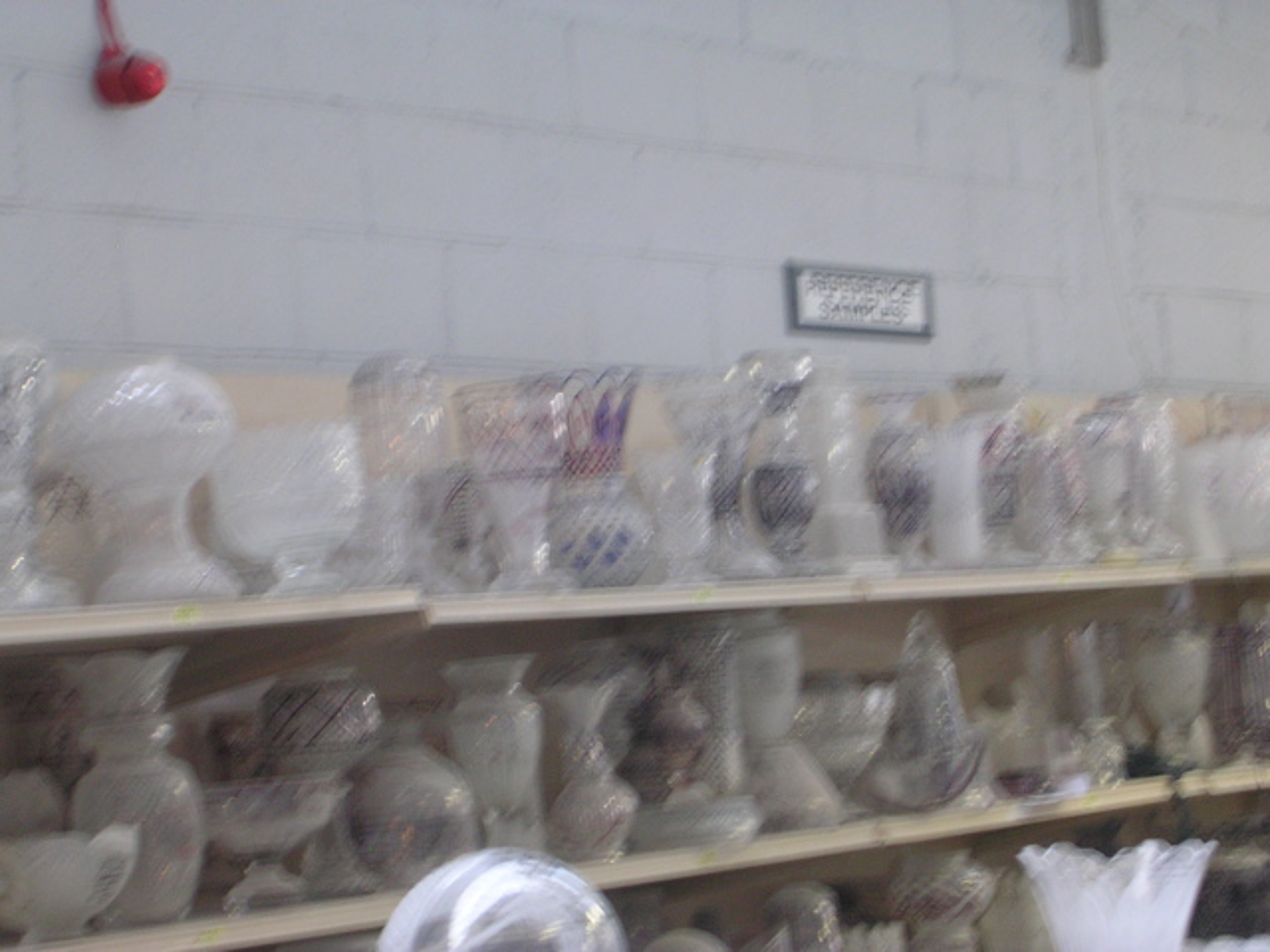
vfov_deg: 12.9
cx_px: 635
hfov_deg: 17.1
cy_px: 476
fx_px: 4219
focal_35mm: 115
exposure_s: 1/5.7
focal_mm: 17.4
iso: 97
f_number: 4.9
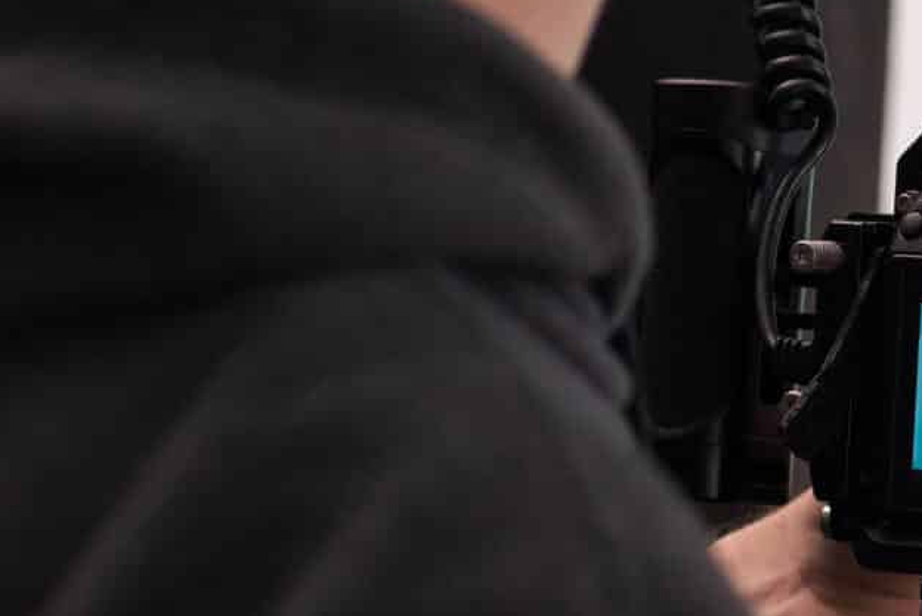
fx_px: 5254
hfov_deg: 9.6
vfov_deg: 6.6
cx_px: 1510
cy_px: -337
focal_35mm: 205
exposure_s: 1/250
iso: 800
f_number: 3.5
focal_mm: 50
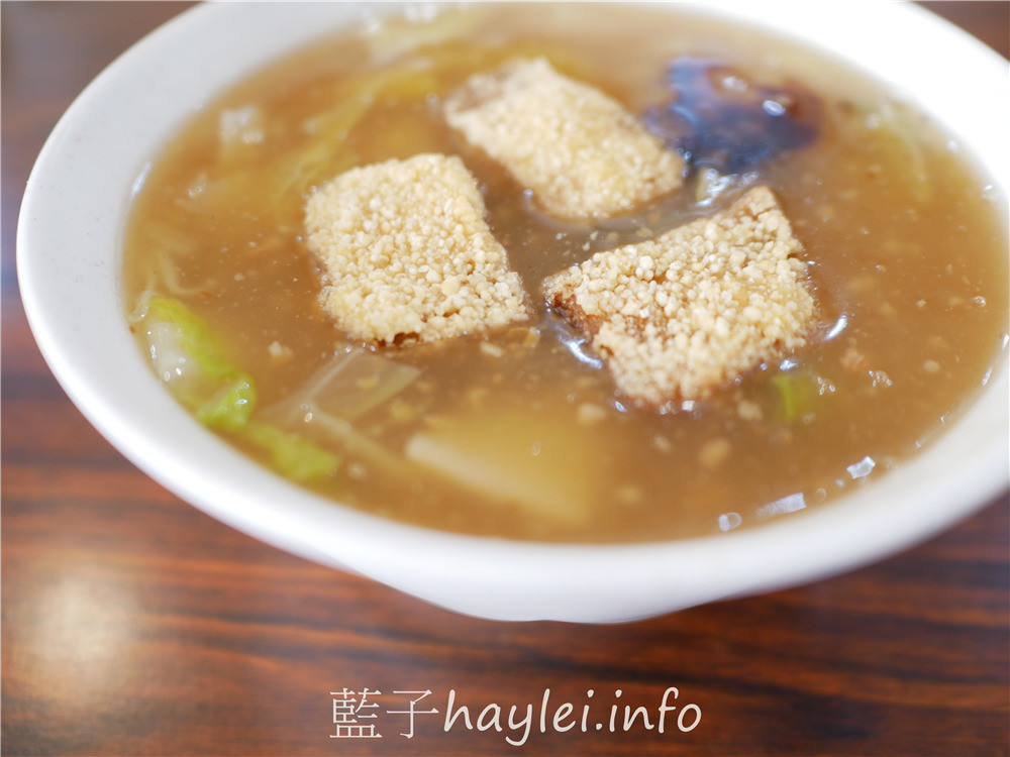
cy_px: 378
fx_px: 875
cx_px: 505
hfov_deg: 60.0
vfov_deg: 46.8
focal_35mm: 30
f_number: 1.7
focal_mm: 15
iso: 250
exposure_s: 1/60
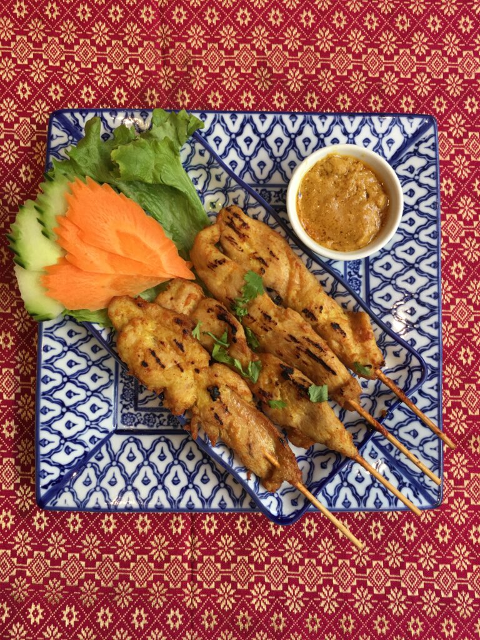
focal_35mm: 29
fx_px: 536
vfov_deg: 61.7
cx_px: 240
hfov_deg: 48.2
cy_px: 320
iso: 32
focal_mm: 4.15
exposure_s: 1/33
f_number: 2.2
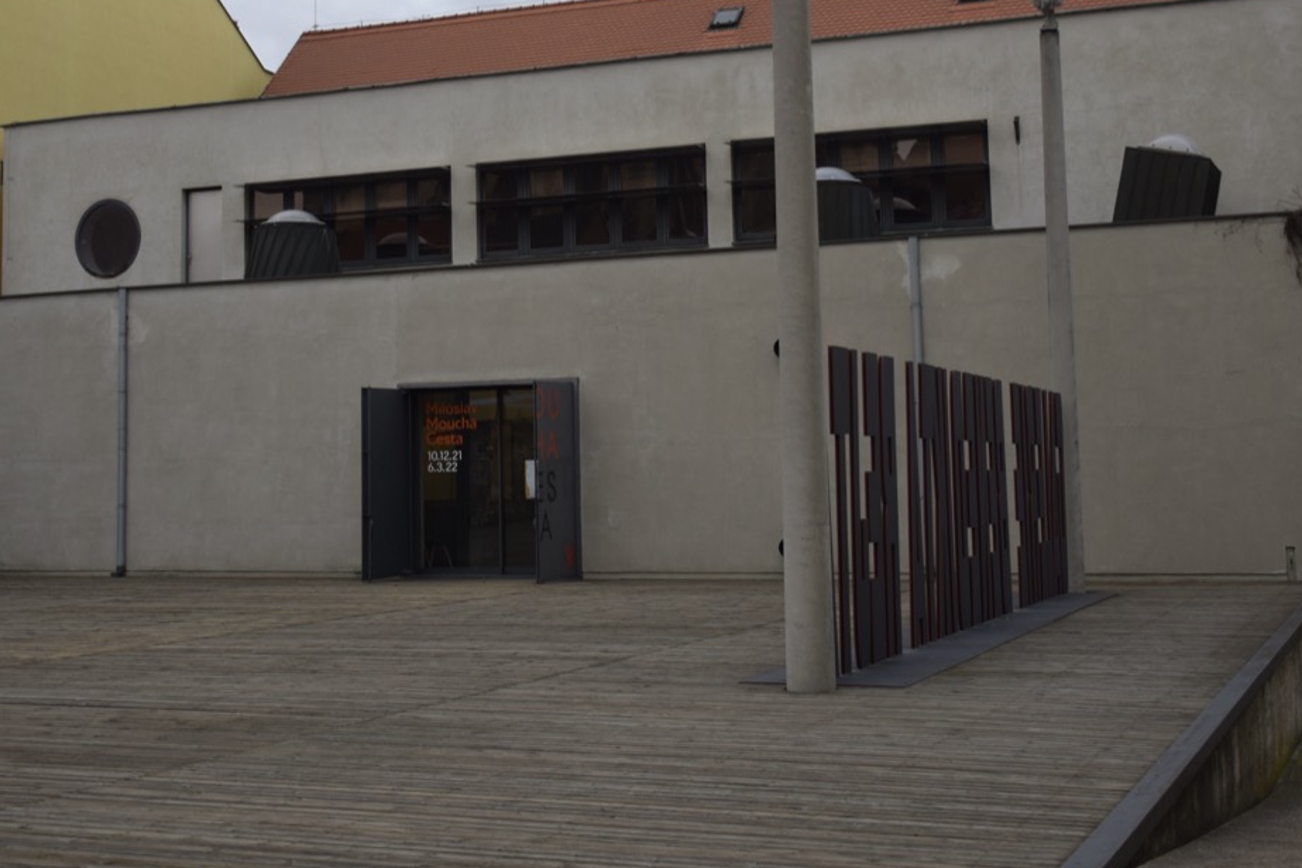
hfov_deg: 38.2
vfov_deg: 25.7
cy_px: 220
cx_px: 609
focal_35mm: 52
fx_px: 1880
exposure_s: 1/60
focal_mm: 20
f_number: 4
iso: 100
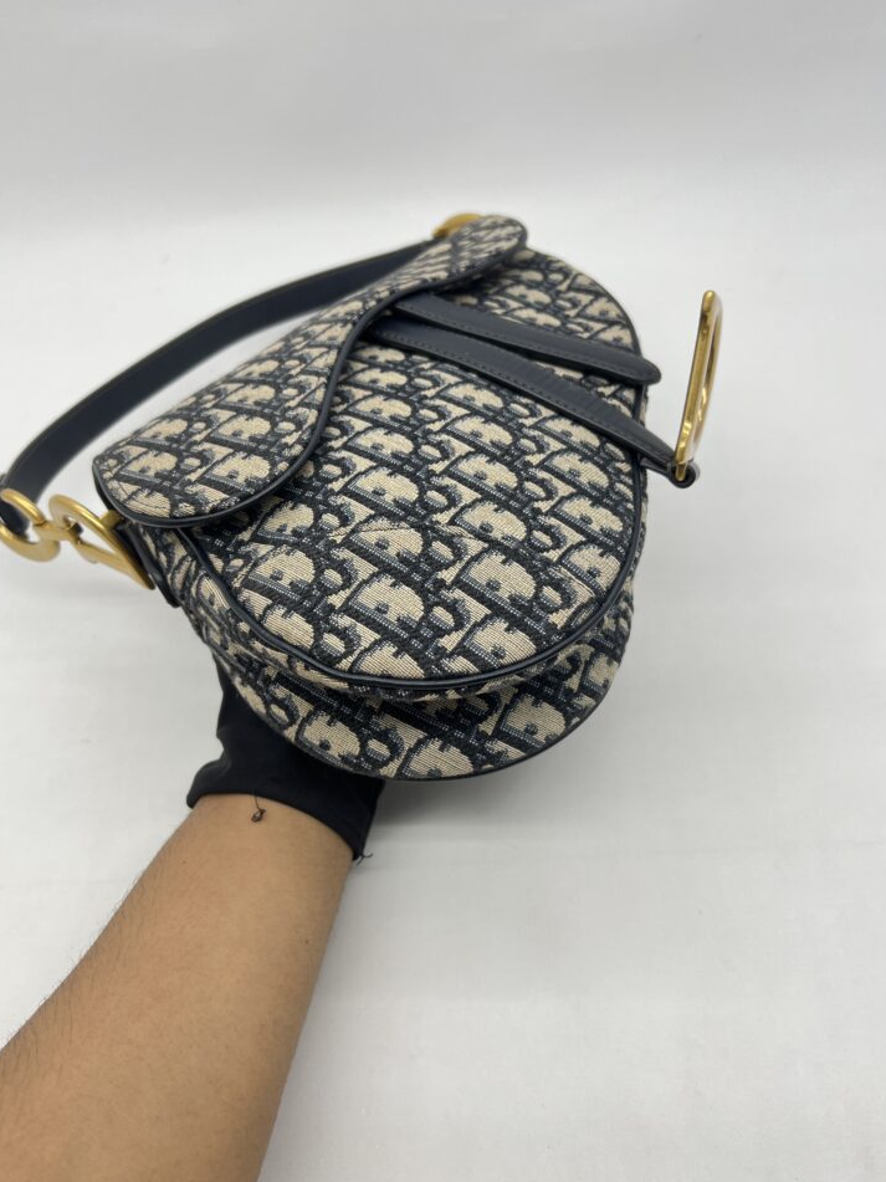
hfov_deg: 49.7
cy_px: 589
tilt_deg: -47.0
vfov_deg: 63.5
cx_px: 426
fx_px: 956
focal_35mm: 28
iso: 32
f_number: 1.5
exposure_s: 1/100
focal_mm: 5.7
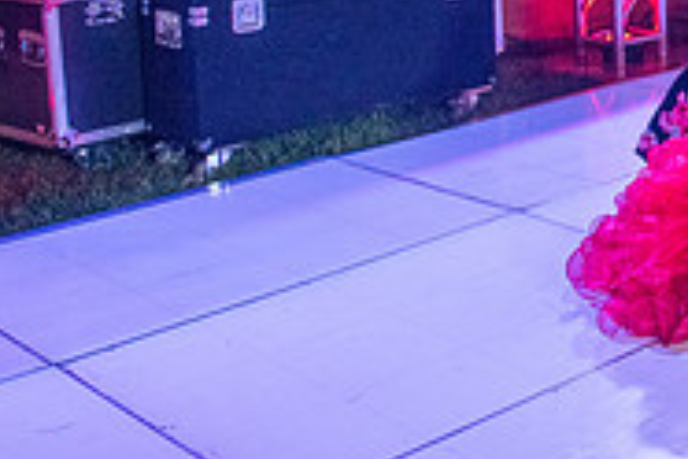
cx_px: 854
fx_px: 1433
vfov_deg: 16.9
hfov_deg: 24.2
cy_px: -176
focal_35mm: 75
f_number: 2.8
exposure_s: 1/200
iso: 1600
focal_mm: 24
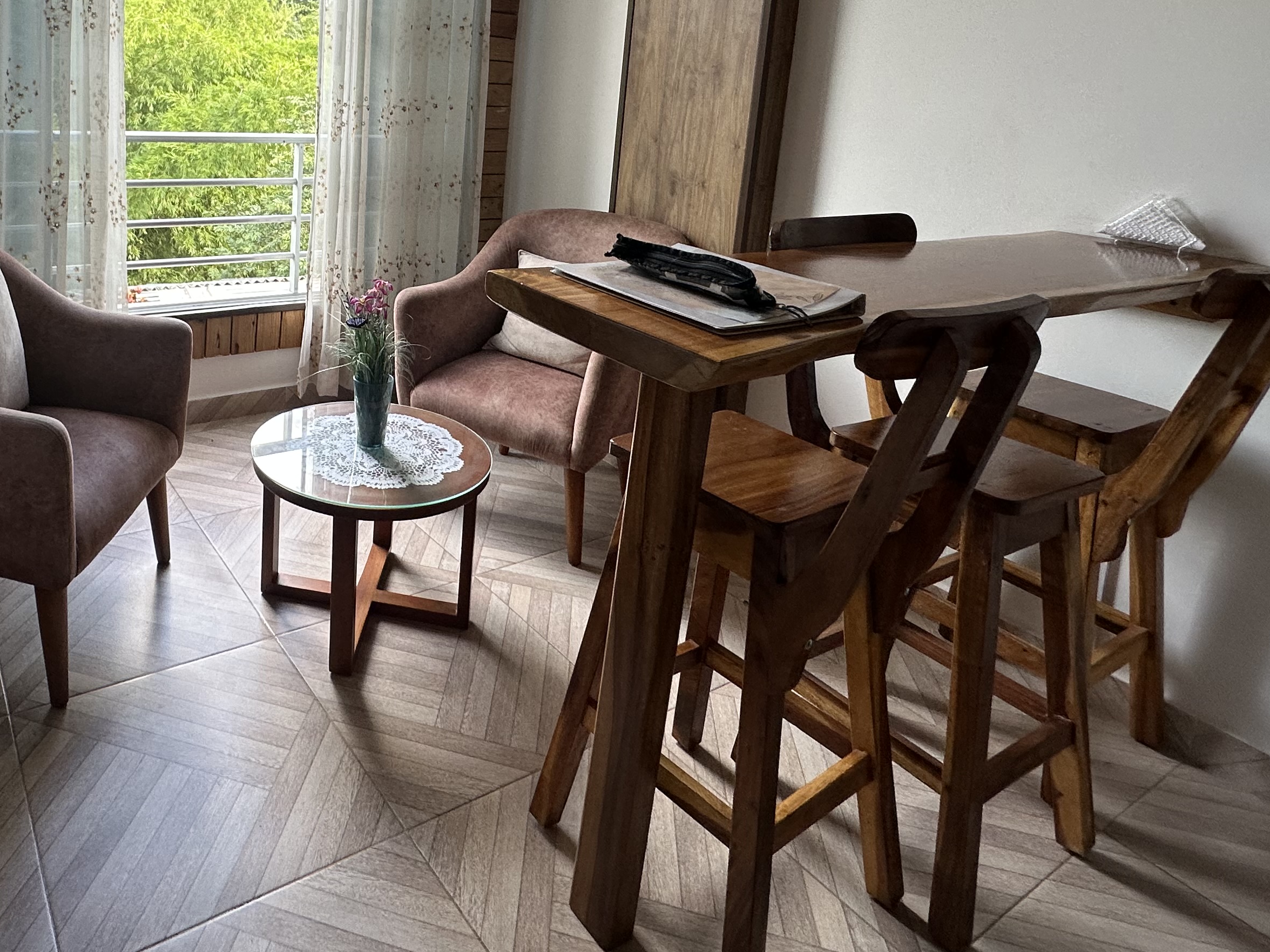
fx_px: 881
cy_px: 202
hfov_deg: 68.2
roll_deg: -4.6
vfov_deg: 53.4
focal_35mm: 24
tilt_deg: -8.0
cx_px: 362
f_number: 2.2
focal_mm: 2.22
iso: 80
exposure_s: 1/99
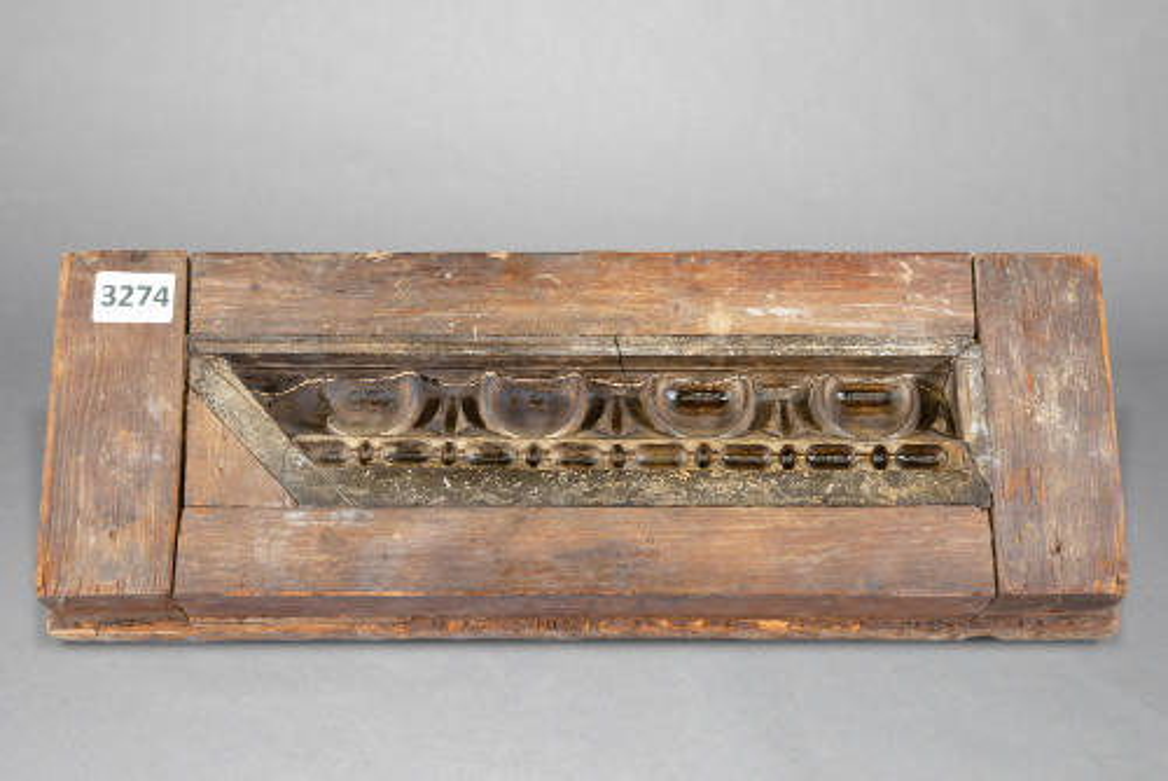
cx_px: 584
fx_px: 1948
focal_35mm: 60
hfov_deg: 33.4
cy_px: 390
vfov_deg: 22.7
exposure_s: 1/4
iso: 100
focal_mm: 60
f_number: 8
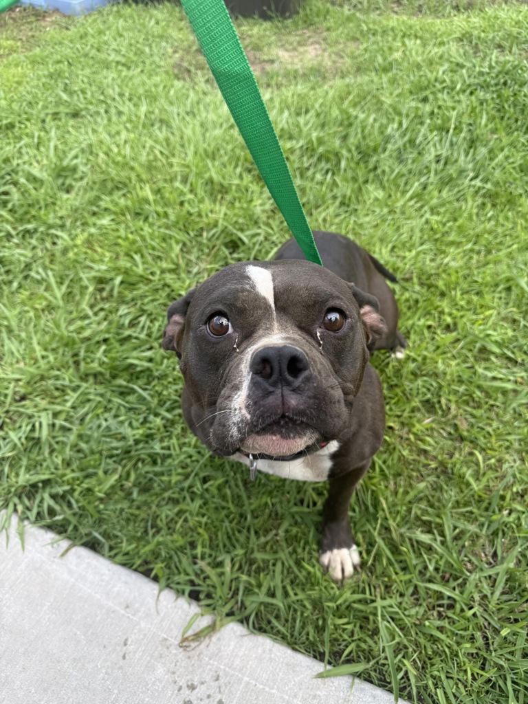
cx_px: 264
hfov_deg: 56.8
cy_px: 352
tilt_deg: -48.1
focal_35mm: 24
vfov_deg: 71.6
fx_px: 488
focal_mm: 6.76
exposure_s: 1/250
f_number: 1.78
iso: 80
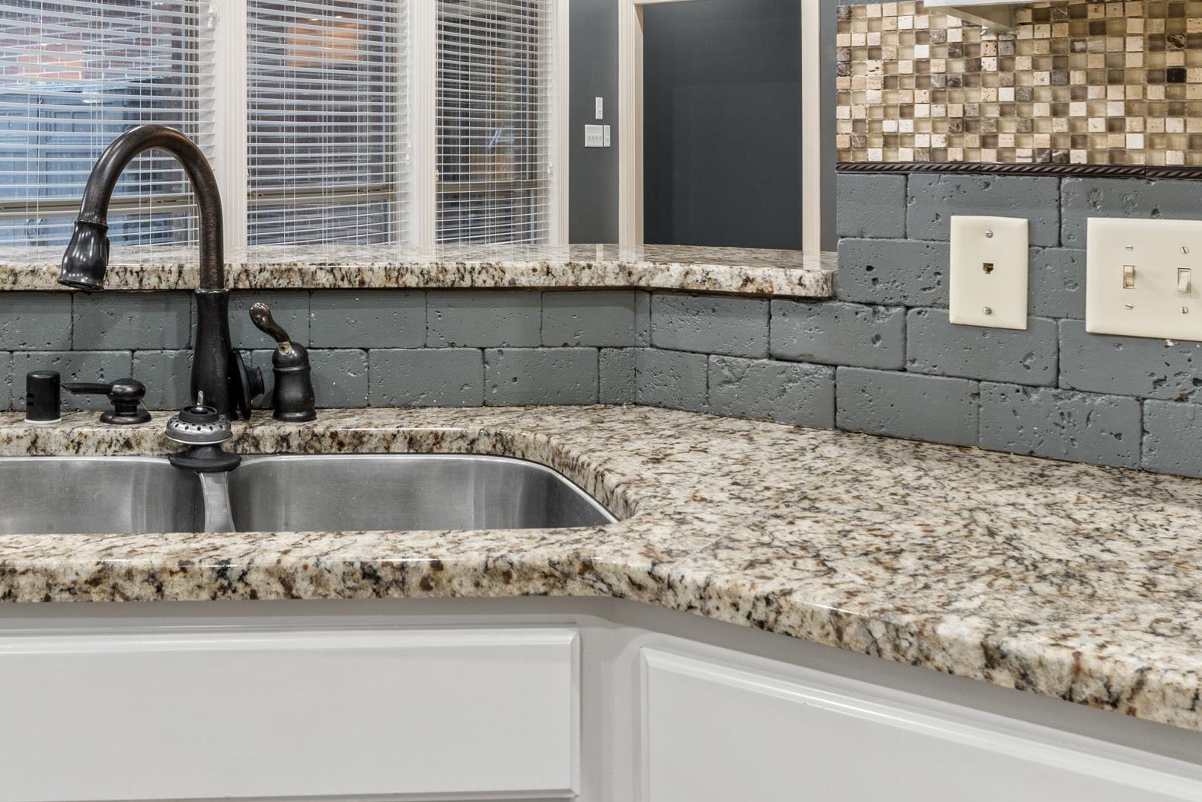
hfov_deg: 45.8
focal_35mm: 40
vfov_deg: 32.6
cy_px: 139
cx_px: 203
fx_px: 1323
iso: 400
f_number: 8
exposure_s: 1.3
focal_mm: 13.9
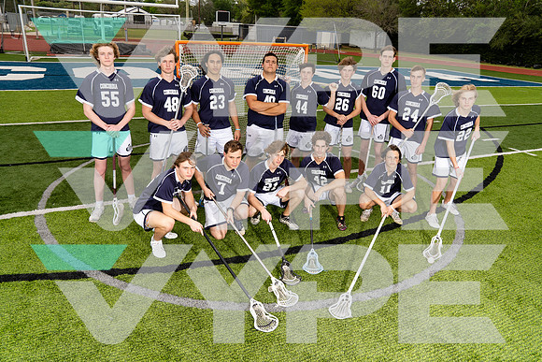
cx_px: 271
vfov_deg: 48.0
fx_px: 407
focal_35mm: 27
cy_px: 181
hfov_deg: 67.4
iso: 250
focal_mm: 27
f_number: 9
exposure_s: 1/250
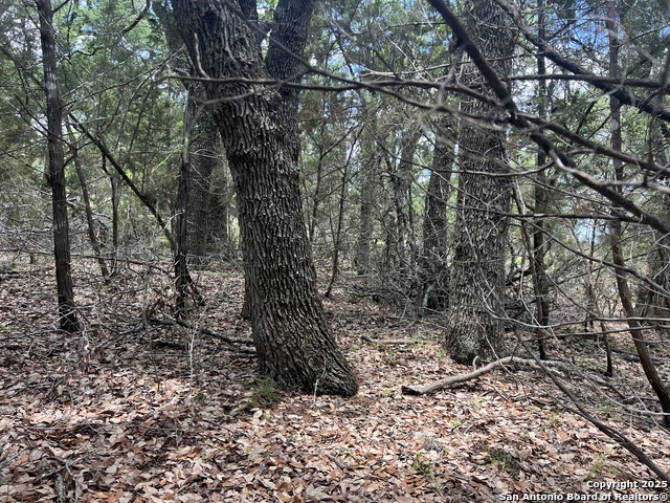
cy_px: 252
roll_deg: +0.5
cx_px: 335
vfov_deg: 53.1
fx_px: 503
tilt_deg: +1.4
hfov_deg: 67.3
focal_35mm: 26
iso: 50
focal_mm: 5.7
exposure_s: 1/388
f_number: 1.5
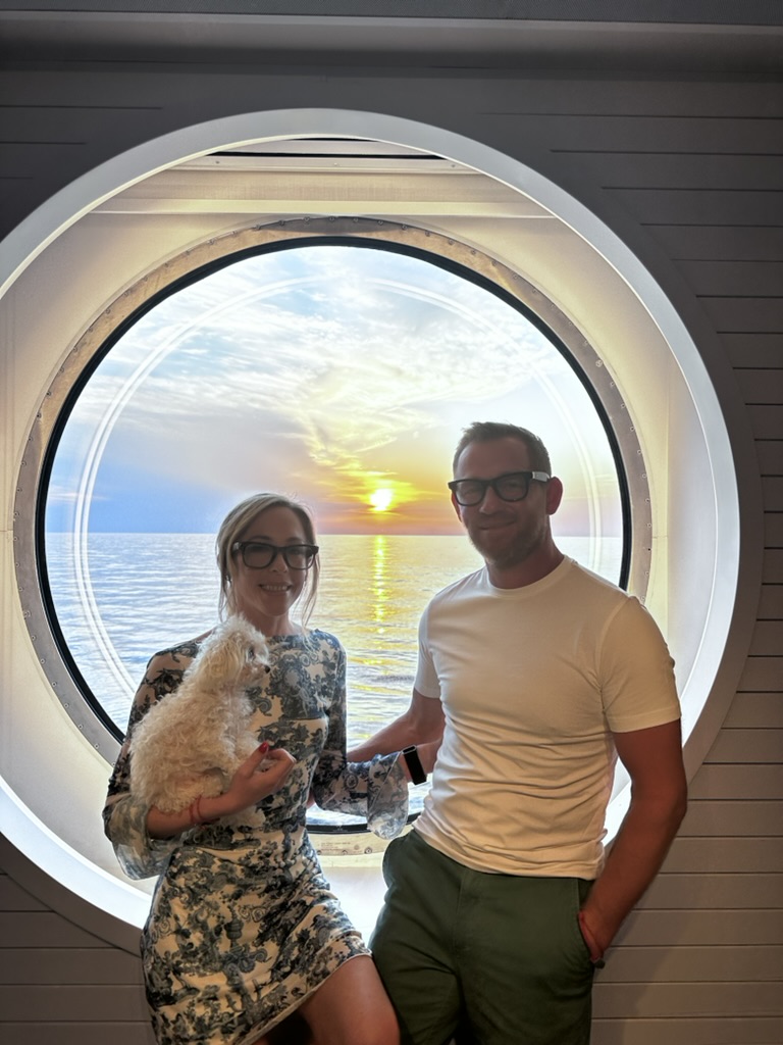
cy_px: 522
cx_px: 392
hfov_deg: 56.8
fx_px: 724
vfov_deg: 71.6
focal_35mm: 24
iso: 80
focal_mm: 6.86
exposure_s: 1/347
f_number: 1.78
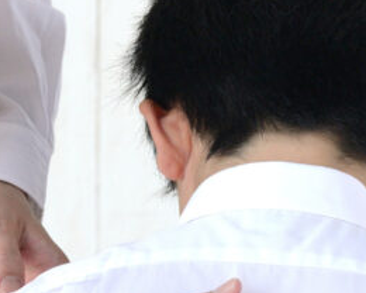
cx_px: 97
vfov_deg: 6.0
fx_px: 2806
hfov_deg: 7.5
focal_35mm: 259
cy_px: 205
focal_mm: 70
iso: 800
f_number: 8
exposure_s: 1/200
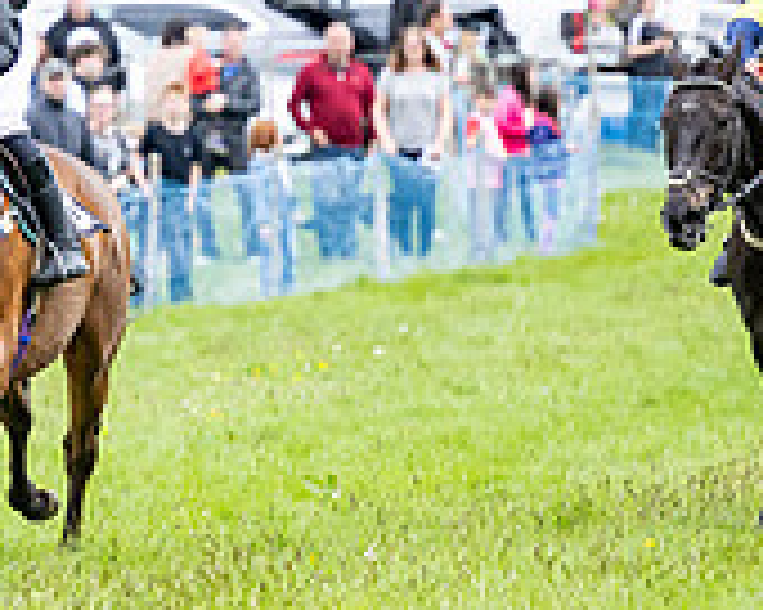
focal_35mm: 594
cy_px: 346
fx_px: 13414
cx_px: -92
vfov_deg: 2.6
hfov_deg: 3.3
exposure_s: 1/1250
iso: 500
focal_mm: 125
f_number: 2.8
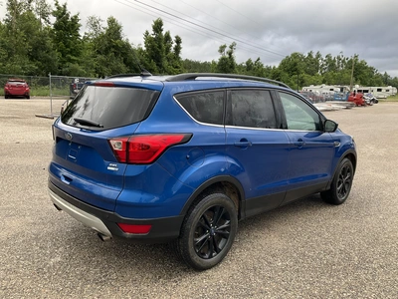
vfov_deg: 48.2
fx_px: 333
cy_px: 150
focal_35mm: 29
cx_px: 199
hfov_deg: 61.7
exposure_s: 1/187
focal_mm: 3
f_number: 1.8
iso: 20
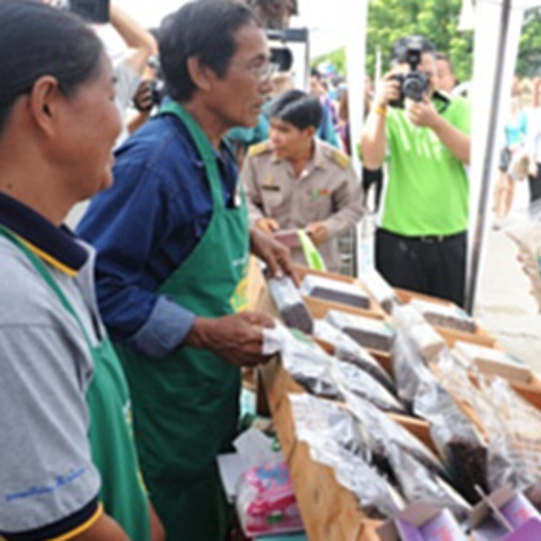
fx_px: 813
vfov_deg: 36.7
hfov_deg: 35.1
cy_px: 221
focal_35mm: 46
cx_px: 463
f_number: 7.1
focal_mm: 24
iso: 400
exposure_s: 1/125
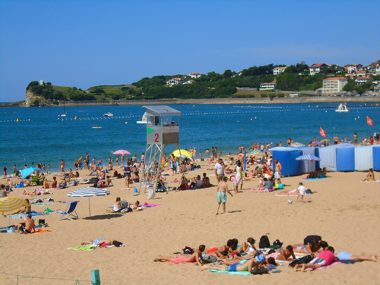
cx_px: 190
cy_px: 142
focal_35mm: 79
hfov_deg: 24.7
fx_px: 867
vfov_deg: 18.7
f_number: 6.1
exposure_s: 1/800
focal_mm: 14
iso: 100
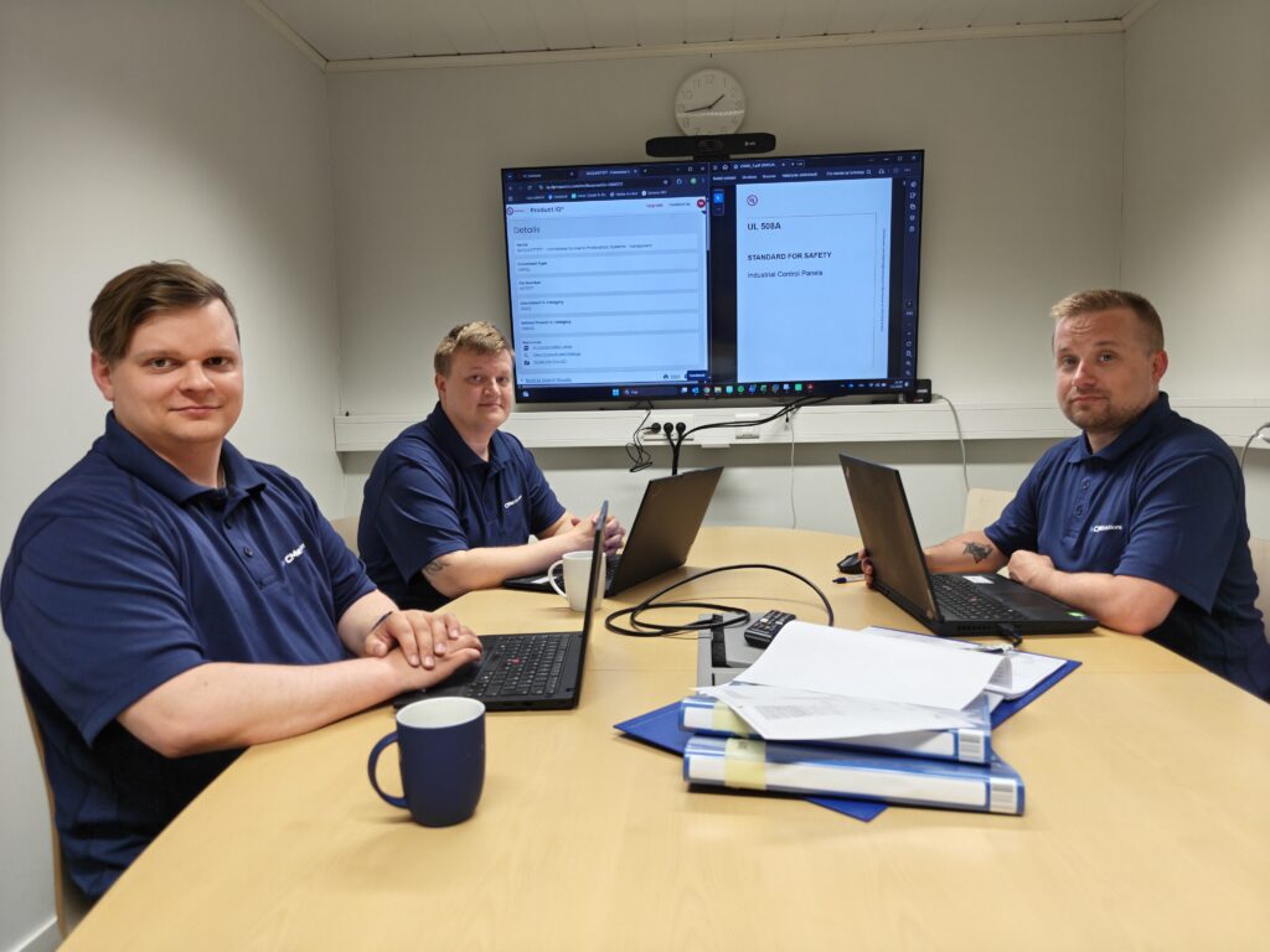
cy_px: 476
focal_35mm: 23
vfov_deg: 58.9
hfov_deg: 73.9
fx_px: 844
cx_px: 635
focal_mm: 6.06
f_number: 3.5
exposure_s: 1/120
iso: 80
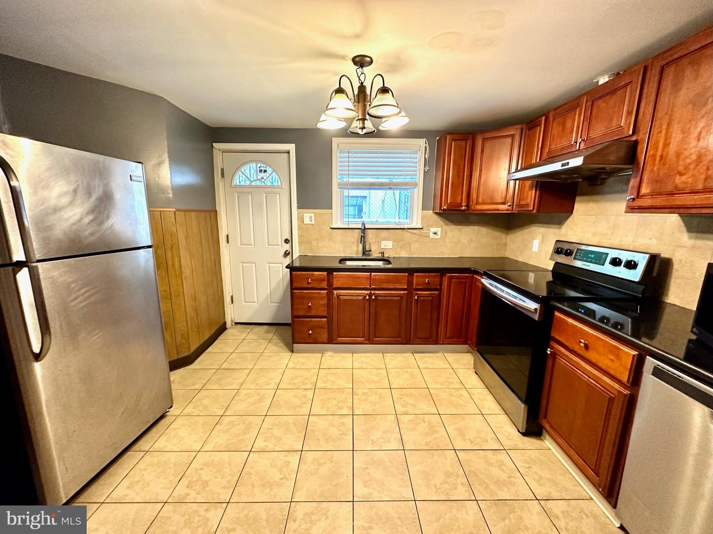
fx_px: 288
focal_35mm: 14
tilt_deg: -11.5
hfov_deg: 102.1
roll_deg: -0.7
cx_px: 356
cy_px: 267
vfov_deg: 85.7
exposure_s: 1/60
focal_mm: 2.22
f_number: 2.2
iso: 500
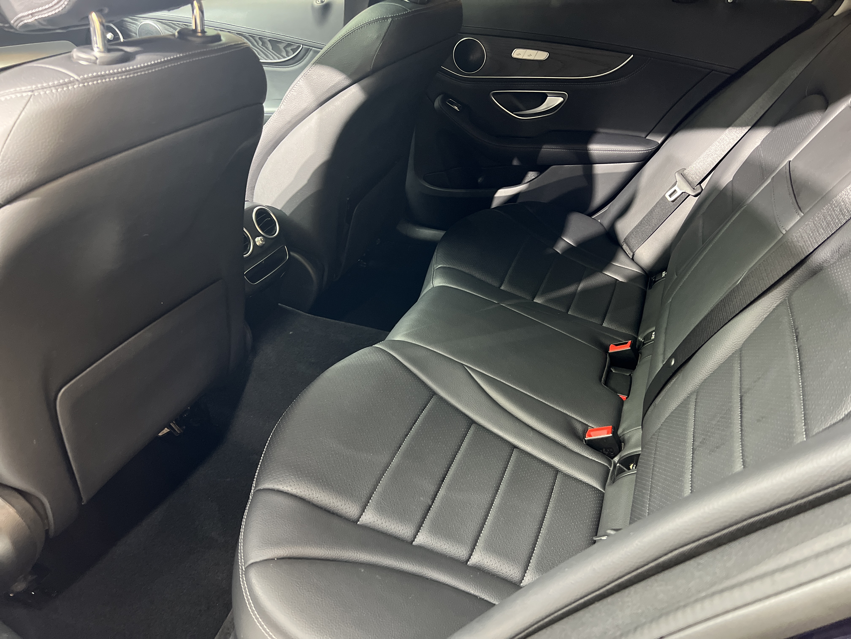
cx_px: 426
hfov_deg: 67.3
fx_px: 639
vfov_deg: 53.1
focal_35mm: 26
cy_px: 320
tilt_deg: -31.9
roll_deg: -0.1
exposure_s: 1/33
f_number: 1.5
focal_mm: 5.7
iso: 500
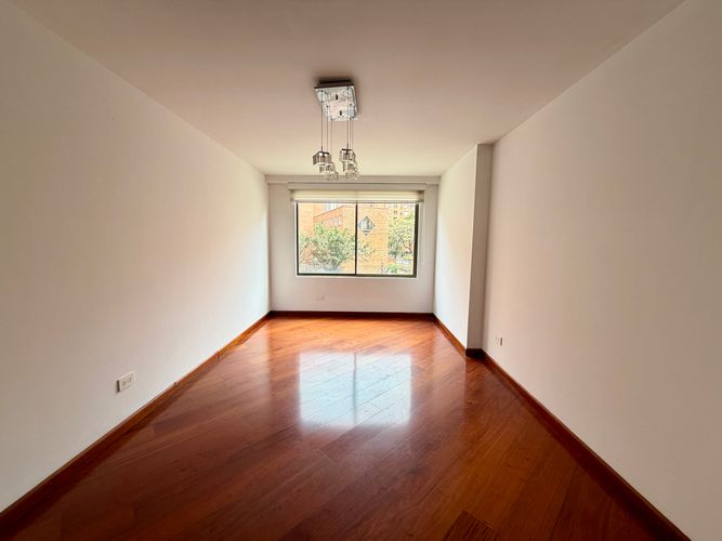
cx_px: 361
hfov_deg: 102.1
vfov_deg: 85.7
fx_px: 292
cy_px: 270
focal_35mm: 14
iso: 80
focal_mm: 2.22
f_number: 2.2
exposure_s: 1/121
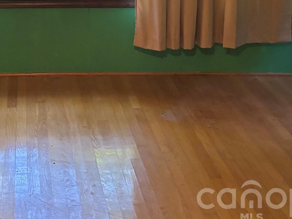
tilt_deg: -6.9
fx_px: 599
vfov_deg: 19.1
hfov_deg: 26.5
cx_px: 32
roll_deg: -0.6
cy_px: -71
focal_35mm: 71
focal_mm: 5.96
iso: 500
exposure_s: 1/60
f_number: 1.6
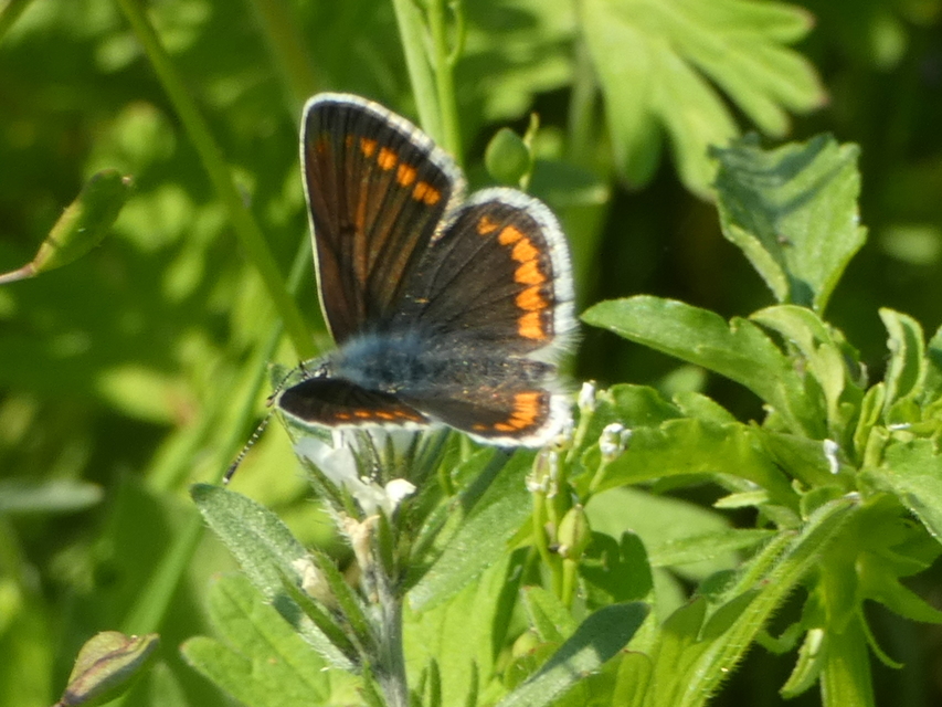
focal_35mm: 223
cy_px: 354
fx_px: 6069
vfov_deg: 6.7
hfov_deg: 8.9
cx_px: 471
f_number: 5.5
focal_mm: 39.9
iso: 80
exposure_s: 1/100
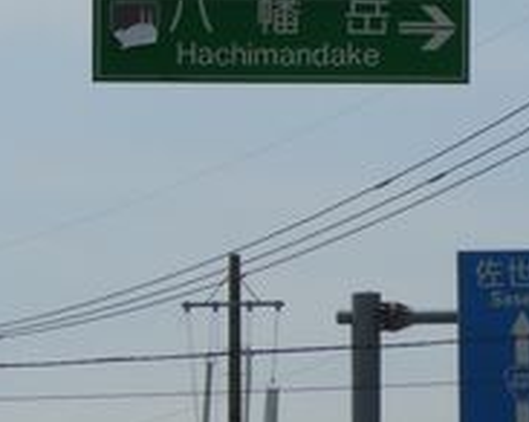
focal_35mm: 419
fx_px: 6553
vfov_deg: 3.7
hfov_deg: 4.6
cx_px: 315
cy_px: -6
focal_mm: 35
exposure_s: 1/1000
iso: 100
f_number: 5.6
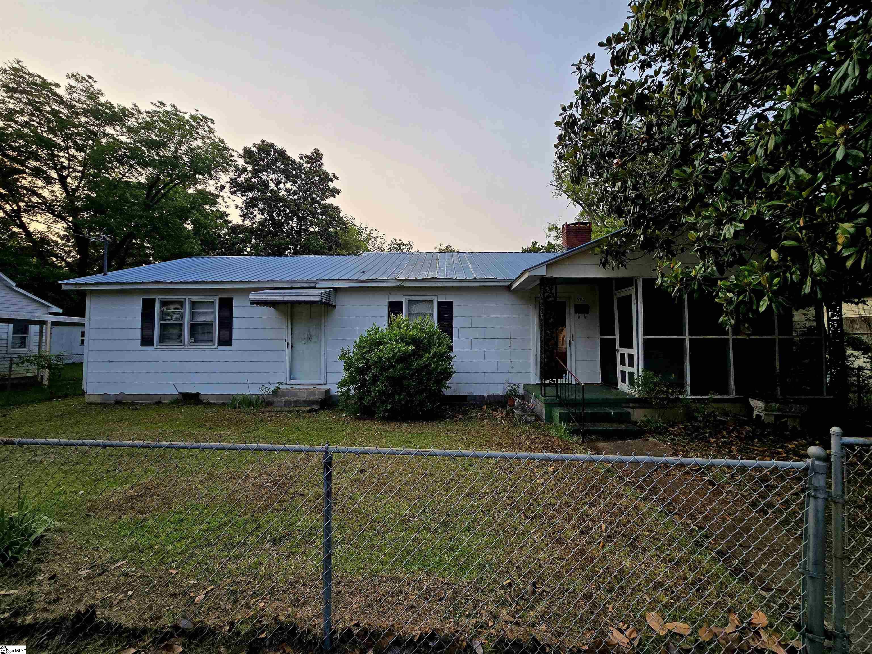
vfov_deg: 89.9
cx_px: 436
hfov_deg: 106.2
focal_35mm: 13
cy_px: 327
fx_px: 327
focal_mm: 2.2
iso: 50
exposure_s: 1/1111
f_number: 2.2
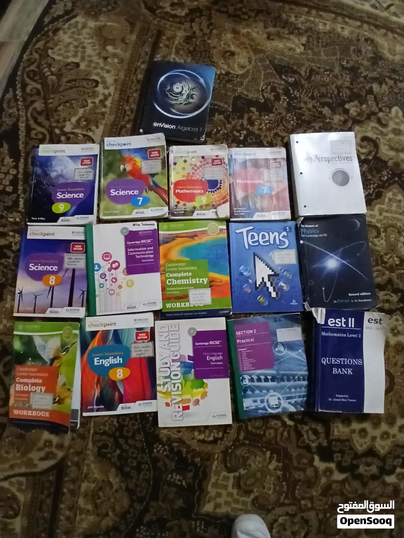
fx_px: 264
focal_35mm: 17
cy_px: 269
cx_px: 202
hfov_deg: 74.7
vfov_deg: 91.0
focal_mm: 1.4
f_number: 2.2
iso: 1000
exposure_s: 1/14.3
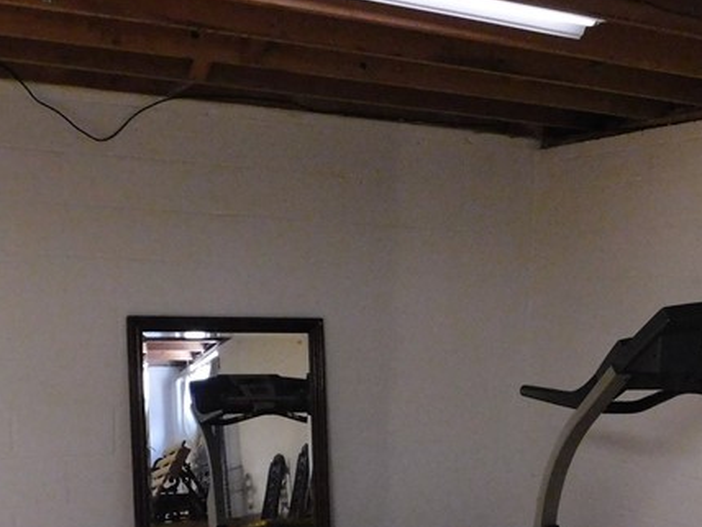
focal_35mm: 55
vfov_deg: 25.7
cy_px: 473
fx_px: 1115
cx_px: 418
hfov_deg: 34.8
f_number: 3
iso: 800
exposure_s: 1/13
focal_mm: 4
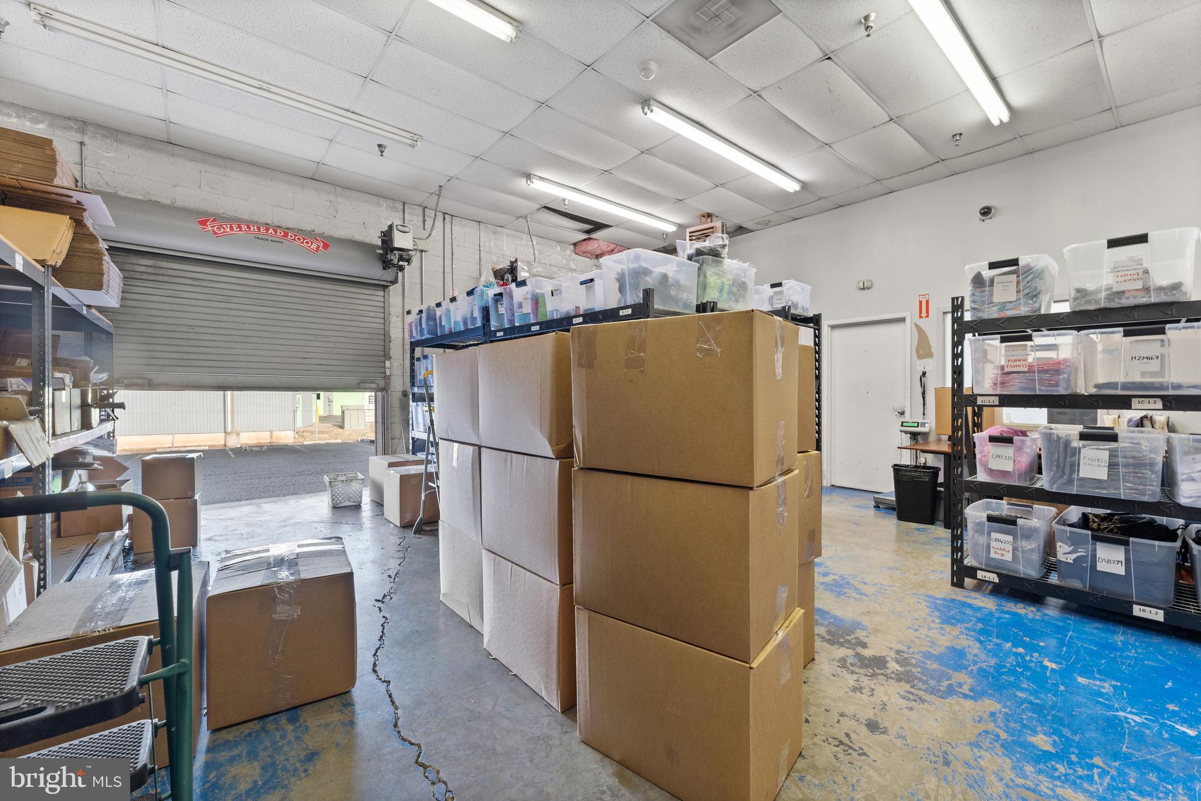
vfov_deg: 81.2
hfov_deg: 104.3
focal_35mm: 14
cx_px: 600
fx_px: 467
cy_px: 400
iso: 500
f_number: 8
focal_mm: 14
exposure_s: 1/3
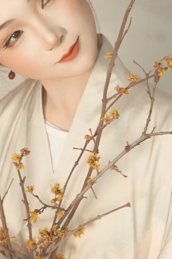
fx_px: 789
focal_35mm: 110
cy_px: 117
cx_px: 47
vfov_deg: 18.6
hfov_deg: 12.4
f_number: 6.3
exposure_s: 1/100
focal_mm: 54
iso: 2500
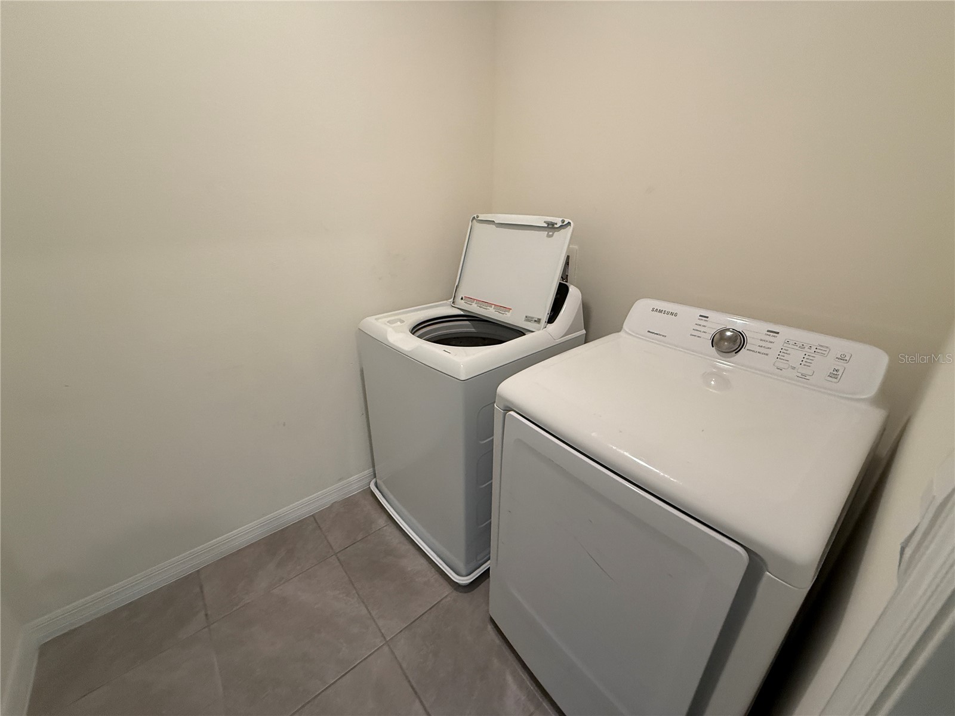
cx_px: 478
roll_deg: +0.4
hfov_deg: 102.1
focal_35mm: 14
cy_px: 358
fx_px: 386
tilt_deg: -21.3
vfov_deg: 85.7
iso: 320
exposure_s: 1/120
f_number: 2.2
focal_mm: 2.22
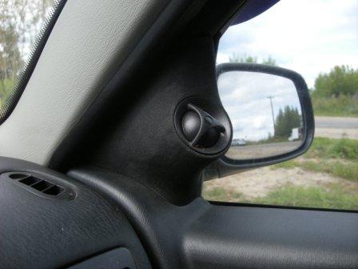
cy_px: 134
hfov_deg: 52.6
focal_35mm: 35
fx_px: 362
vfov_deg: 40.7
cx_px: 179
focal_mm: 5.7
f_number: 2.8
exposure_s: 1/110
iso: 64
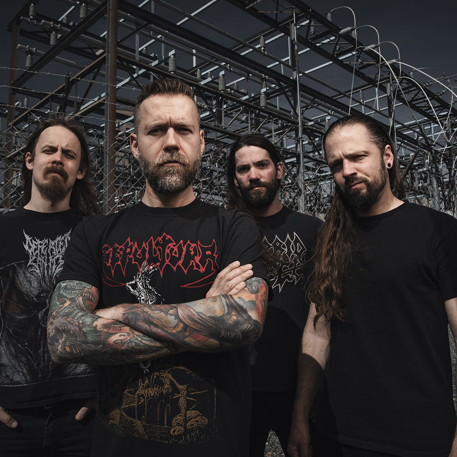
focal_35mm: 31
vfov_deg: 52.5
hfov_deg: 52.5
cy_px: 229
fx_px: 463
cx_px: 232
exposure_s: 1/200
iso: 80
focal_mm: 24
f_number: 13
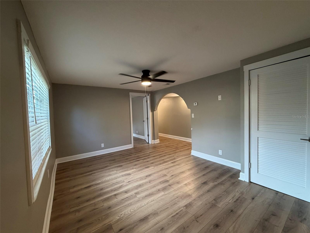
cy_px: 116
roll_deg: +2.5
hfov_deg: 102.1
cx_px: 155
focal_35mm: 14
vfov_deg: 85.7
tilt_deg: -2.6
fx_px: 125
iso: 200
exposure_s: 1/60
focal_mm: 2.22
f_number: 2.2
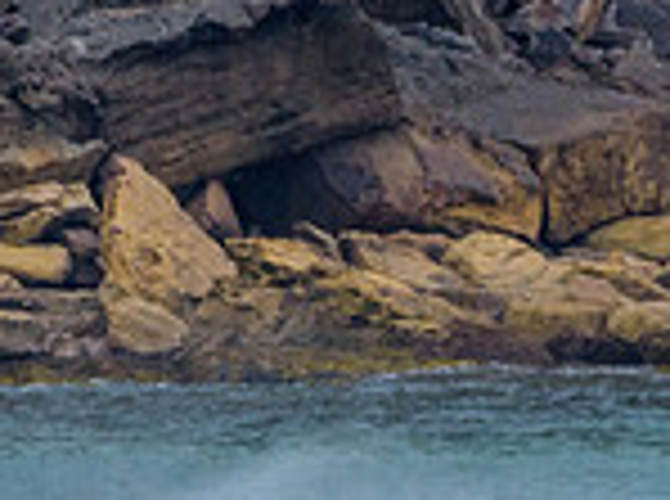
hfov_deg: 0.9
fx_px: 44448
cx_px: 469
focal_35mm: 2302
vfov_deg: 0.6
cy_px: 592
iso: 900
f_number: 5.6
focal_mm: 500
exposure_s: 1/2000
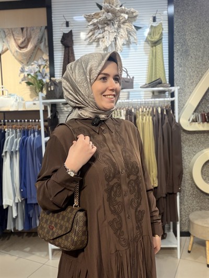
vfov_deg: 60.0
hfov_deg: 46.8
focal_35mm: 30
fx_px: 241
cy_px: 139
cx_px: 104
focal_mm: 2.71
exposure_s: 1/100
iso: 50
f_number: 1.9
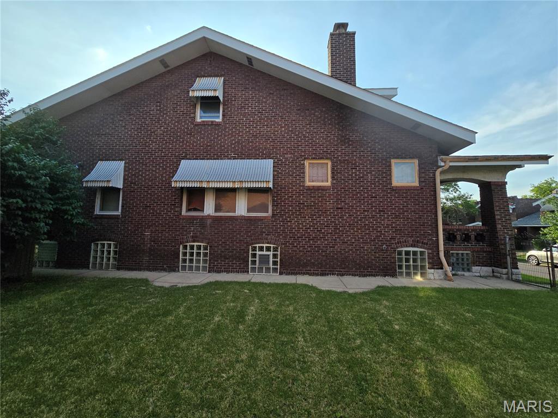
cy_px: 209
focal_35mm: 13
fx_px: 210
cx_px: 279
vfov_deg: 89.9
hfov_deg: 106.2
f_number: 2.2
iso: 80
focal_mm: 2.2
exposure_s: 1/2000
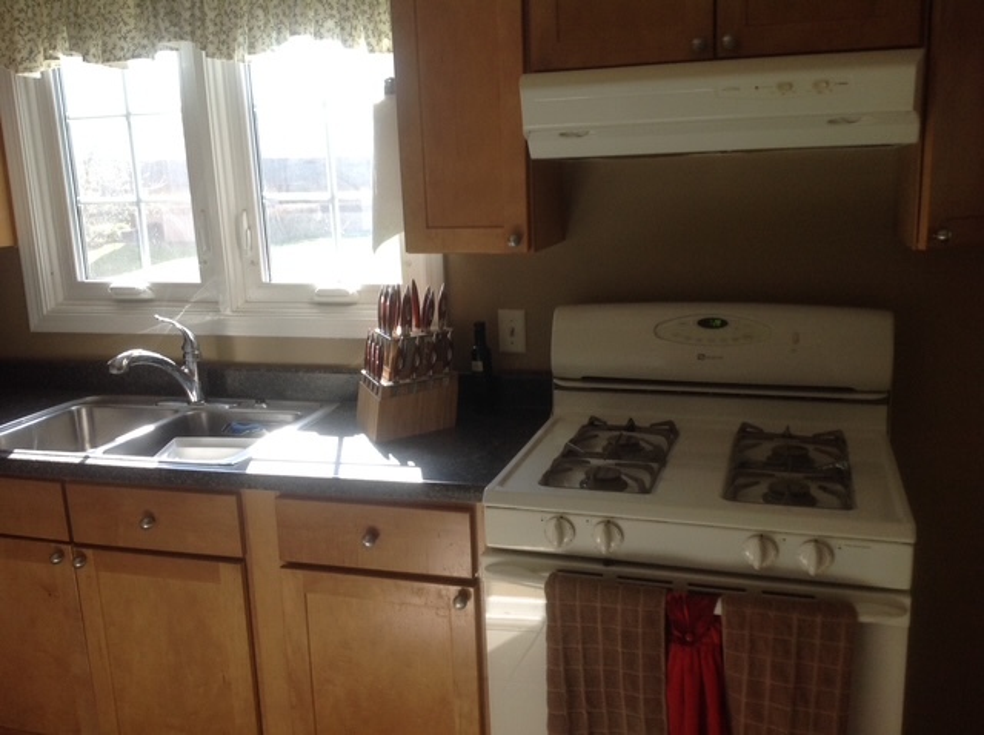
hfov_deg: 52.7
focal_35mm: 35
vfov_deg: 40.6
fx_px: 993
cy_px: 368
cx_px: 492
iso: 100
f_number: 2.4
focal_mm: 4.28
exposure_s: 1/120
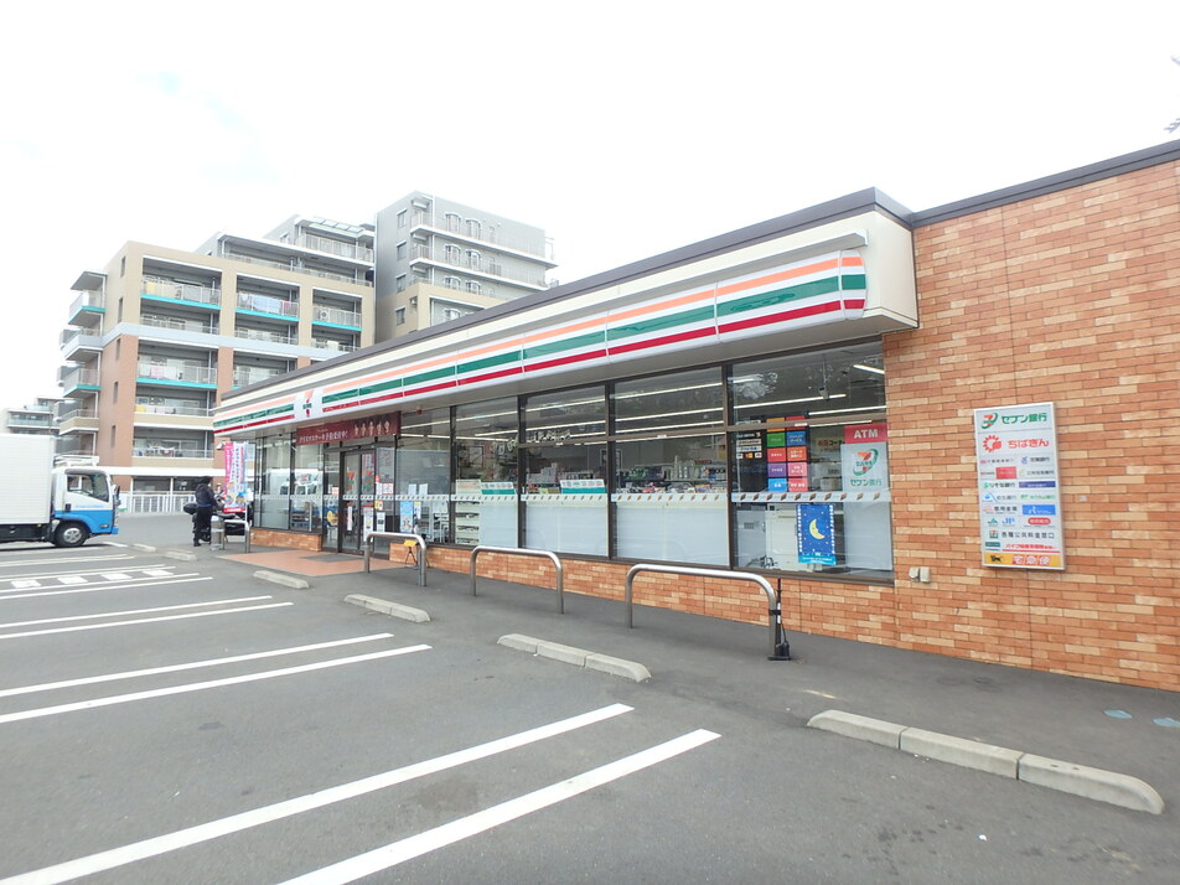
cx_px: 590
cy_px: 442
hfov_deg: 79.0
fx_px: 716
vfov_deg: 63.4
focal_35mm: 21
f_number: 3.5
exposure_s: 1/250
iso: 125
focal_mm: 3.7
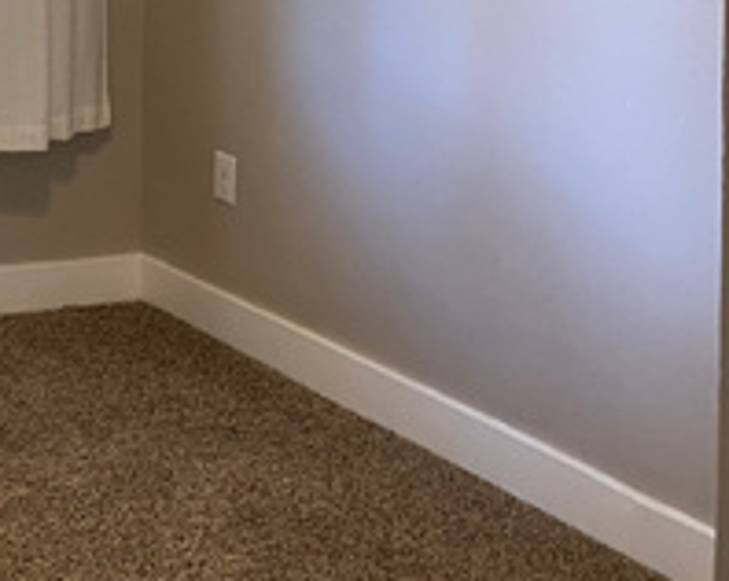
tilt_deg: -1.6
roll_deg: -0.9
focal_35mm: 82
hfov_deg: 19.5
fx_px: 1767
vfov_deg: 17.2
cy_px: -239
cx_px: -434
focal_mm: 4.25
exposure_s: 1/60
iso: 160
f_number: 1.8
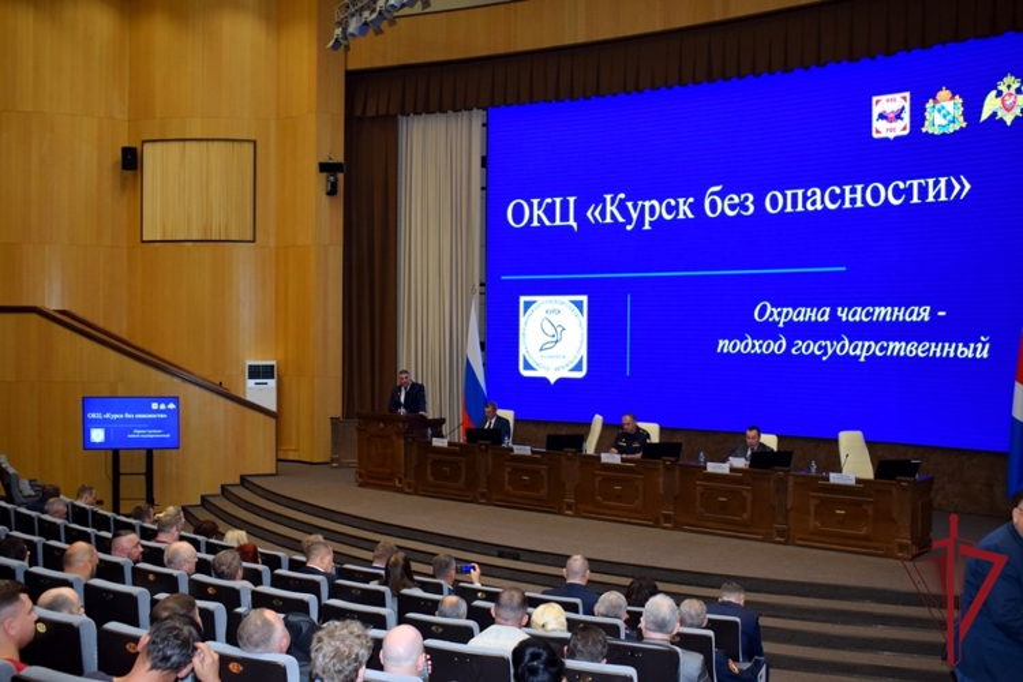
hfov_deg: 51.3
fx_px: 1066
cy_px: 341
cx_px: 512
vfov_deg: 35.5
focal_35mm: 38
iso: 800
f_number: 5
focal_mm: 25
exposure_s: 1/100
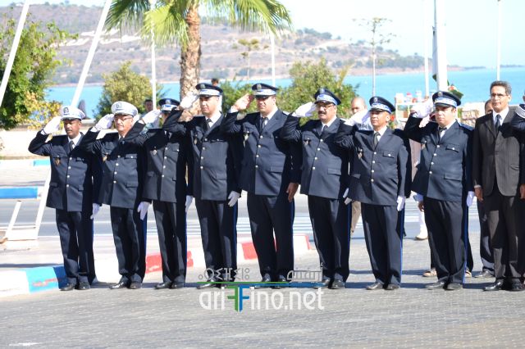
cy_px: 174
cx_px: 262
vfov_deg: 7.3
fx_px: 2733
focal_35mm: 188
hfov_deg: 11.0
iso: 100
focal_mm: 125
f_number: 7.1
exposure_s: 1/200
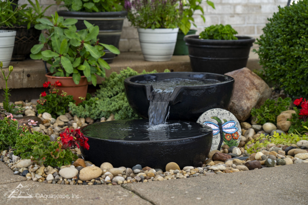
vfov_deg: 16.7
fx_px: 702
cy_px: 102
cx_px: 154
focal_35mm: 82
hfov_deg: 24.8
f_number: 4.5
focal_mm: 82
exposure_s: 1/125
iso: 250
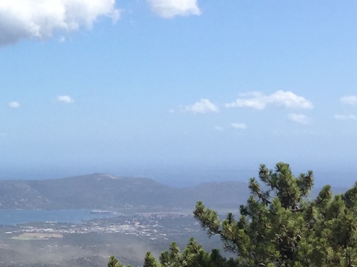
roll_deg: +0.4
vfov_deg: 15.7
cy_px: 137
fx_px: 969
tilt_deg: +1.1
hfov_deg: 19.0
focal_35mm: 94
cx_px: -133
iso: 32
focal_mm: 4.15
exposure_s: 1/2198
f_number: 2.2
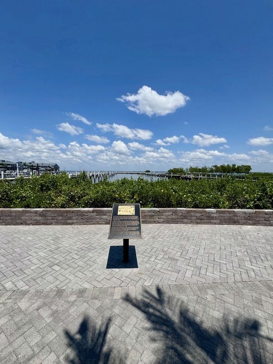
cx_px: 136
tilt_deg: -5.9
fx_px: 147
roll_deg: +0.1
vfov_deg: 102.1
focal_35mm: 14
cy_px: 182
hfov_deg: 85.7
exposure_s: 1/3390
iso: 50
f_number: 2.2
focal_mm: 2.22
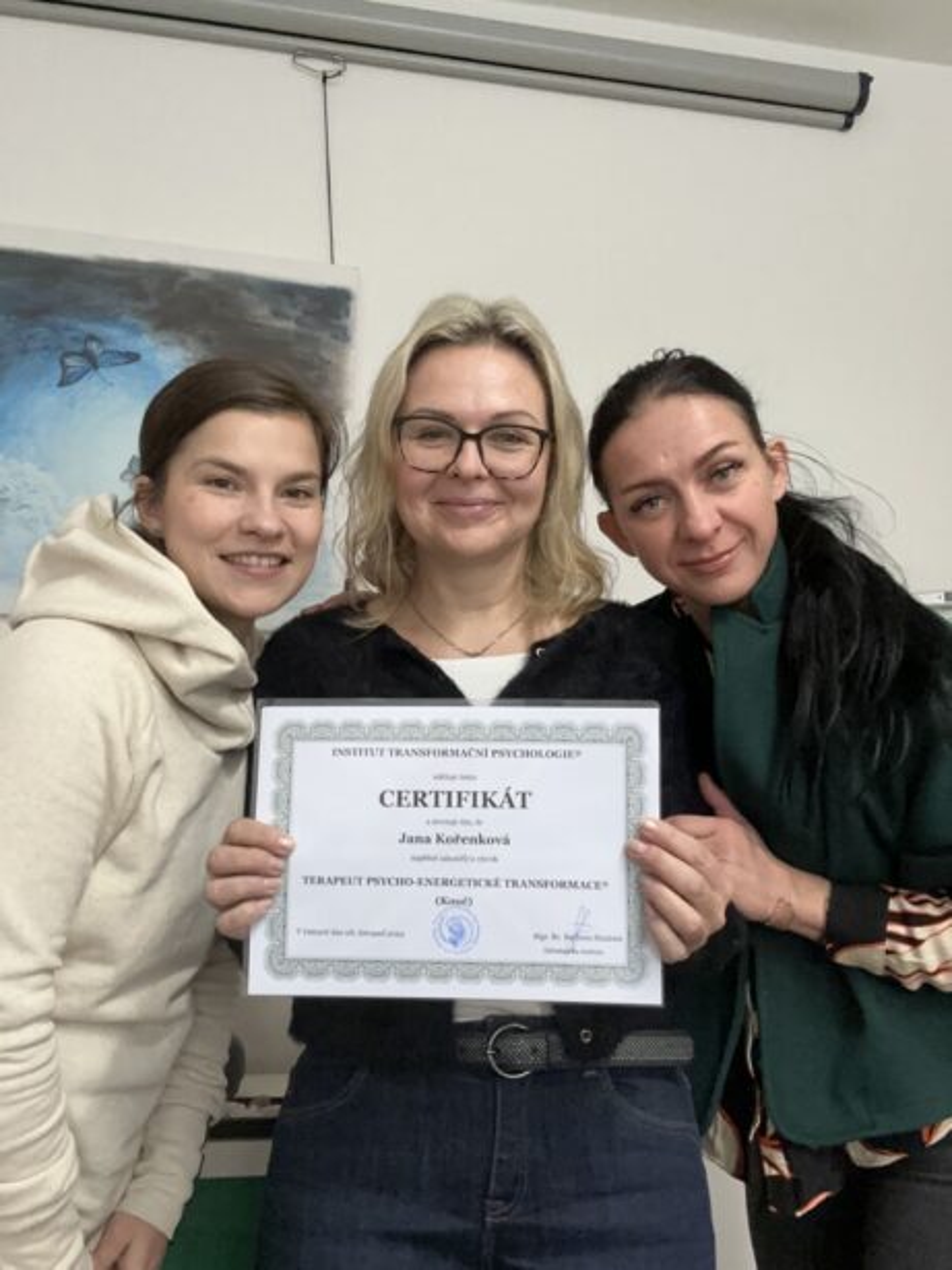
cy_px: 635
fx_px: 1100
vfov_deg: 60.0
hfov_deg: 46.8
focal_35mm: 30
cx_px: 476
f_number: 1.9
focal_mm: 2.69
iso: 320
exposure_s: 1/33
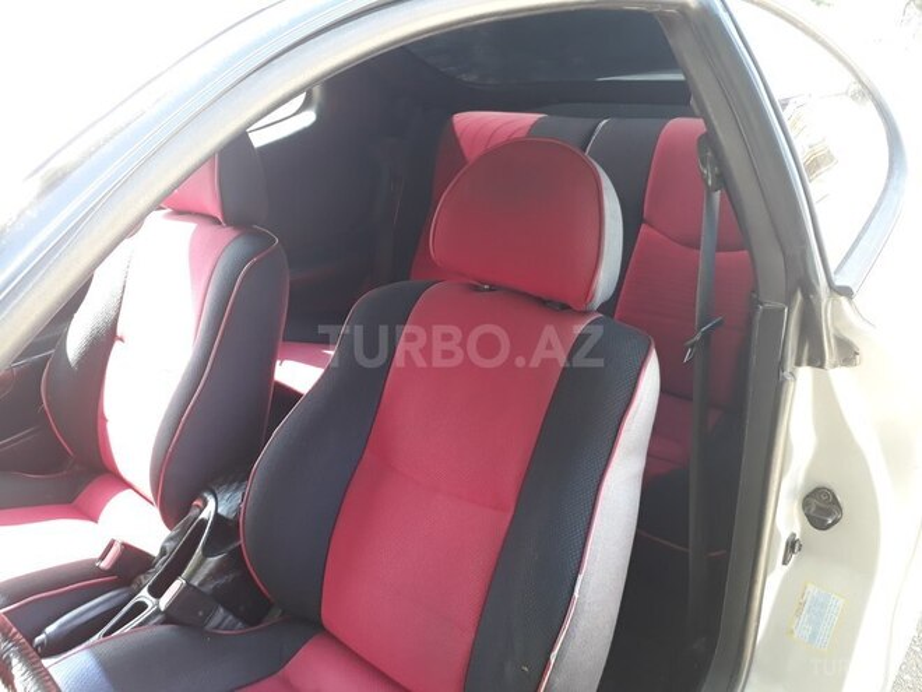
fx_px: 719
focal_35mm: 27
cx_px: 461
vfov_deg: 51.4
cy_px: 346
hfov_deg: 65.3
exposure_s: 1/33
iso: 50
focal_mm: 3.6
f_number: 1.9
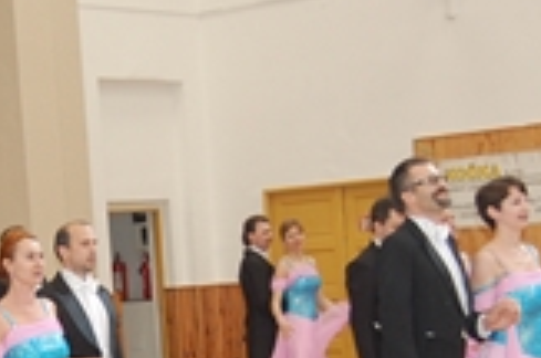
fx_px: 1515
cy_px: 398
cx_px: 63
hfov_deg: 19.9
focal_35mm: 101
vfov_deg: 13.2
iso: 500
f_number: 3.8
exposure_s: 1/60
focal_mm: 22
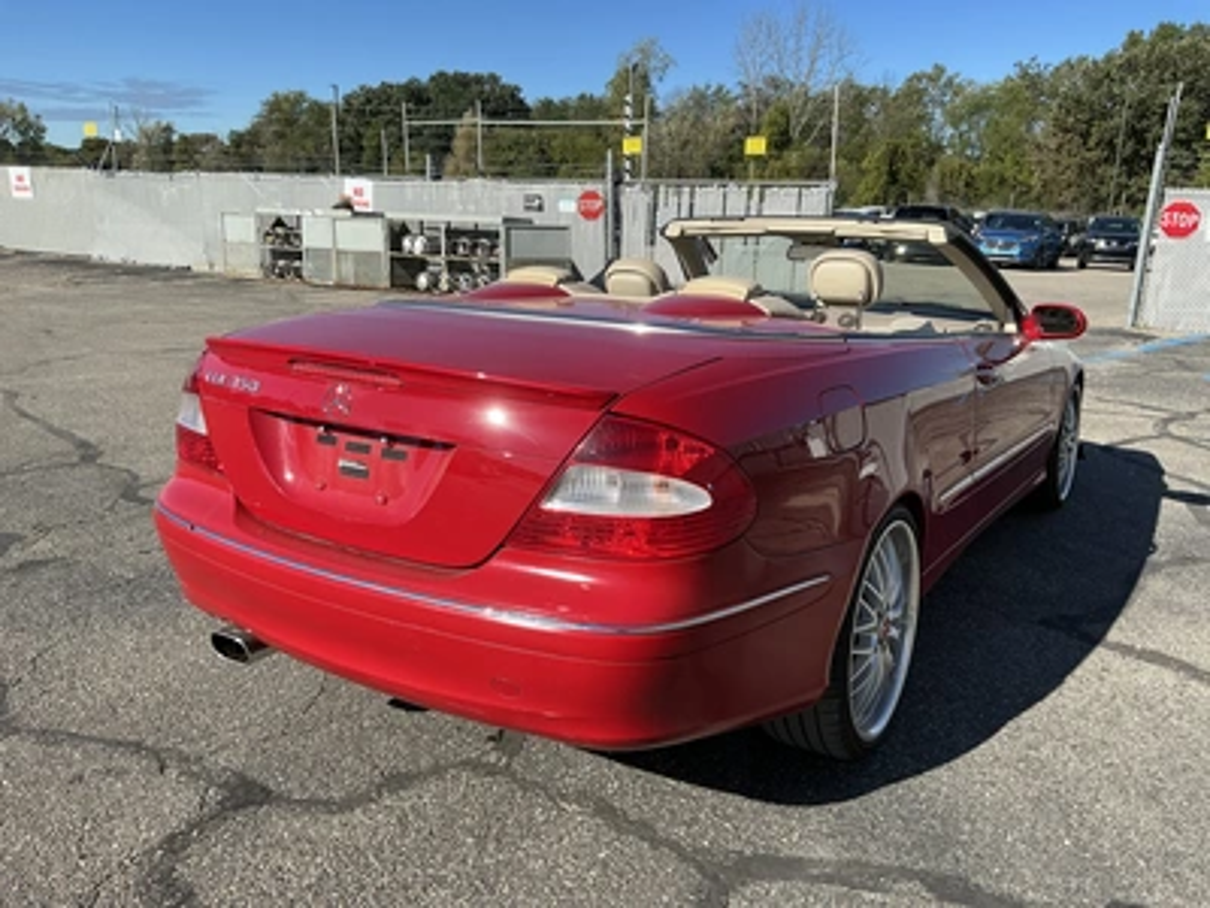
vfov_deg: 49.7
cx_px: 605
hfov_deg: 63.4
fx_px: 979
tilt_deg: -13.6
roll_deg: -0.8
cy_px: 454
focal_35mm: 28
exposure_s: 1/1377
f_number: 1.8
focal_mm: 3
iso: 25
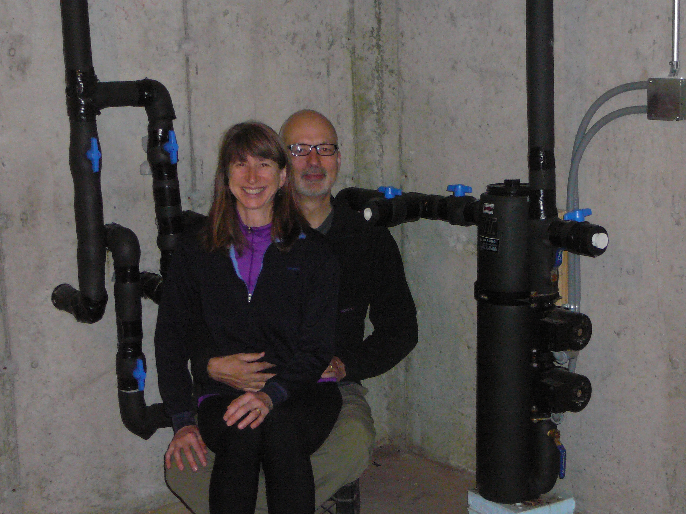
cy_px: 257
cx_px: 343
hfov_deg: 29.8
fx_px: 1288
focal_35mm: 65
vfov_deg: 22.6
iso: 400
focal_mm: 9.7
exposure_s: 1/30
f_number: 3.6
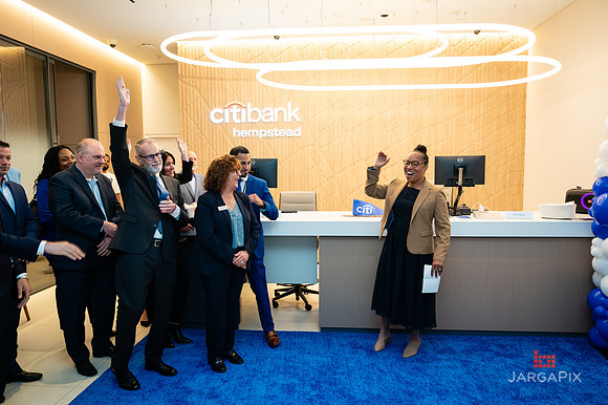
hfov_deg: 66.4
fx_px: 465
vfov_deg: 47.1
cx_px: 304
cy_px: 202
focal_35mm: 28
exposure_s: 1/200
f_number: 3.2
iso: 500
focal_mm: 27.5
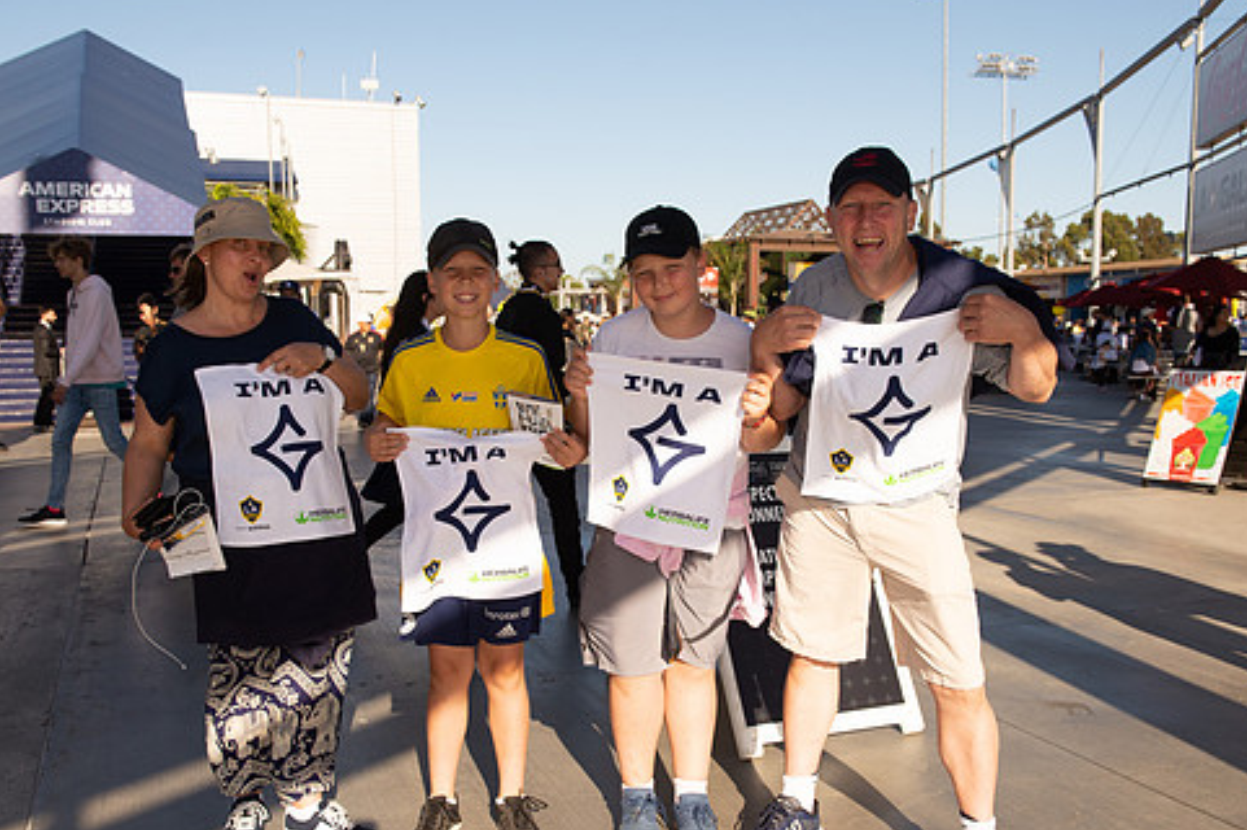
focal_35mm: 35
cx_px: 604
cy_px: 486
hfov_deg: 54.5
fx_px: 1211
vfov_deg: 37.7
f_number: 5.6
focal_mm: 29
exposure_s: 1/1000
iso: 200
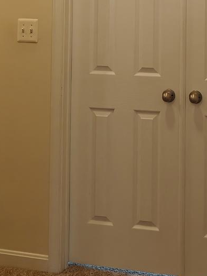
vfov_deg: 25.9
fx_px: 558
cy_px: -21
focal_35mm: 70
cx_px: 165
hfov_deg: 20.8
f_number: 1.8
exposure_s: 1/120
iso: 250
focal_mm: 5.59
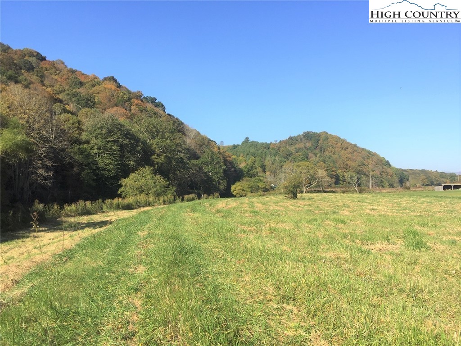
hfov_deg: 61.7
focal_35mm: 29
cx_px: 230
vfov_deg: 48.2
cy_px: 173
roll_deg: -1.3
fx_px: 386
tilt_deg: +2.3
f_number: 2.2
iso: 32
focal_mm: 4.15
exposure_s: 1/1522
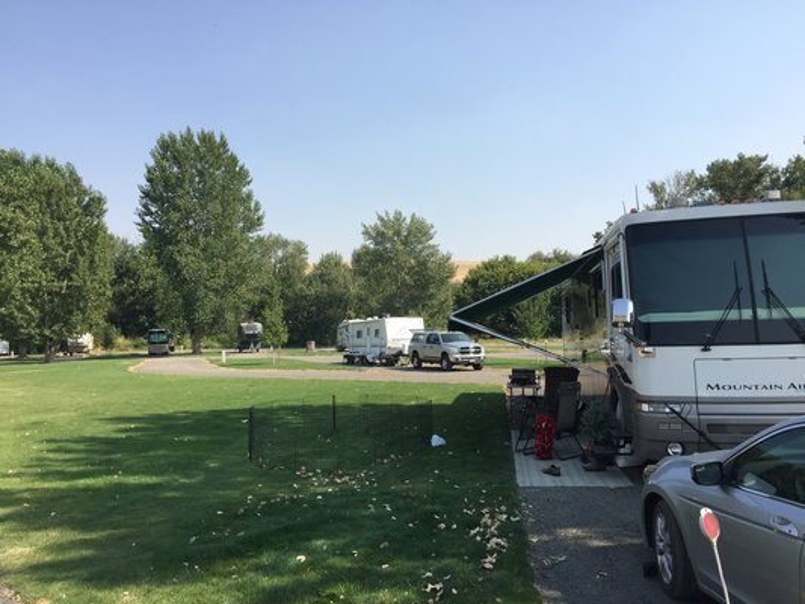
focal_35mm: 29
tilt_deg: +1.0
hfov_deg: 61.6
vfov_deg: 48.2
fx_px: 675
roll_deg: +2.9
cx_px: 402
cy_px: 302
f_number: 2.2
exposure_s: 1/1464
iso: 32
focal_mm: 4.15
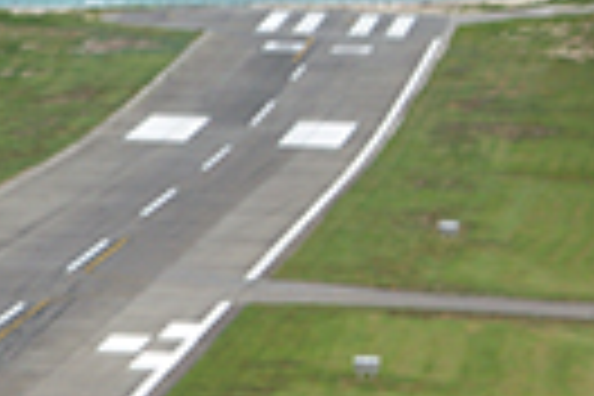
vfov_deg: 2.5
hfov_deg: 3.7
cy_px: 464
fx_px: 9206
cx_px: -504
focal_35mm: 558
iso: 125
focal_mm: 70
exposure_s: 1/250
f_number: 5.6
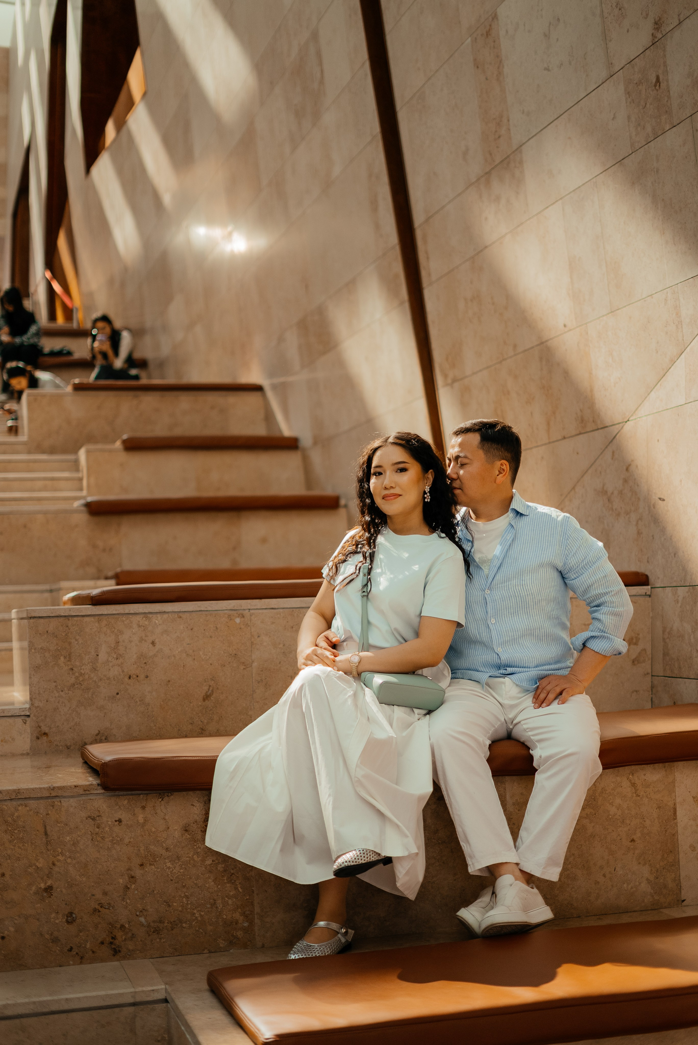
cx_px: 349
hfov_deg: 27.0
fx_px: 1452
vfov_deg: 39.6
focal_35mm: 50
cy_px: 522
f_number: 1.8
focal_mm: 50
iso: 500
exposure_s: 1/2000
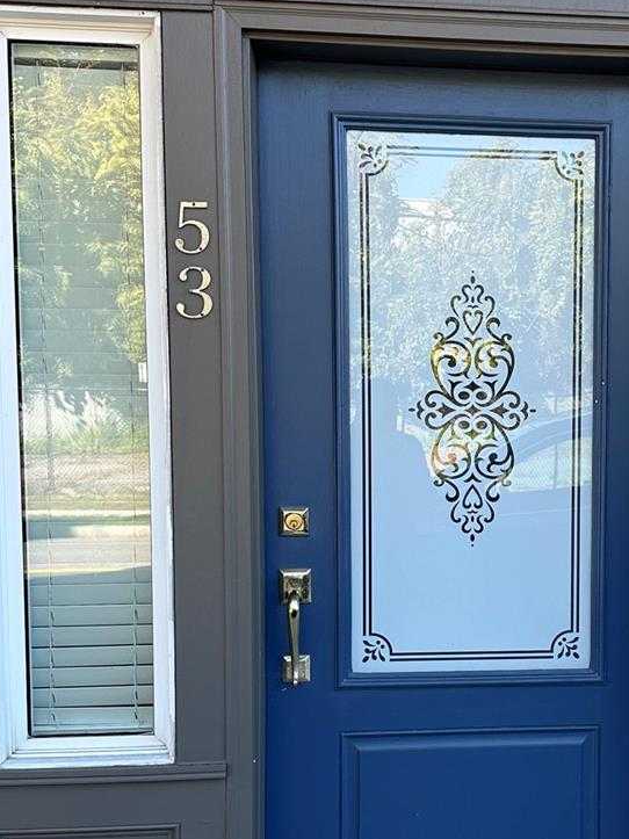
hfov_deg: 27.7
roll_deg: -0.8
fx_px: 1236
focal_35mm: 51
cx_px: 538
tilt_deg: -4.4
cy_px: 513
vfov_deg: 37.3
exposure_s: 1/390
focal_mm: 6.86
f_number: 1.78
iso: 80
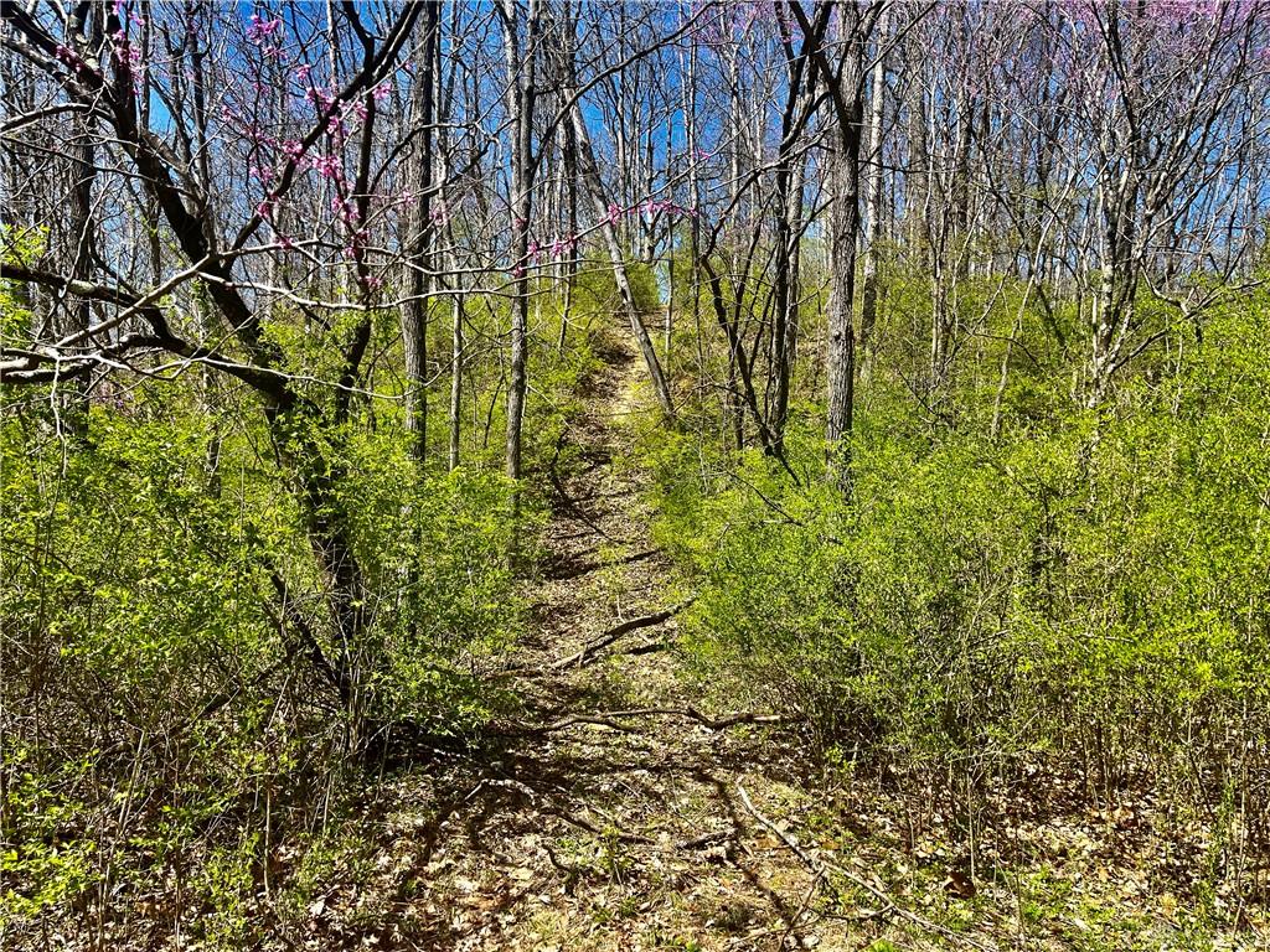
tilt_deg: +5.7
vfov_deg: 53.1
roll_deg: +0.7
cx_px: 635
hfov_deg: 67.3
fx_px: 954
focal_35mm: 26
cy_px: 476
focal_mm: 5.1
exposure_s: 1/1458
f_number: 1.6
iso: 50
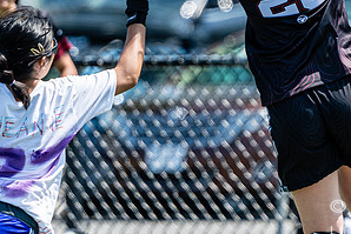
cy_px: 100
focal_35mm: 763
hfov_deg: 2.7
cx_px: 357
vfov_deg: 1.8
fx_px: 7443
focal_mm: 200
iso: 180
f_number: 3.2
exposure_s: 1/1600
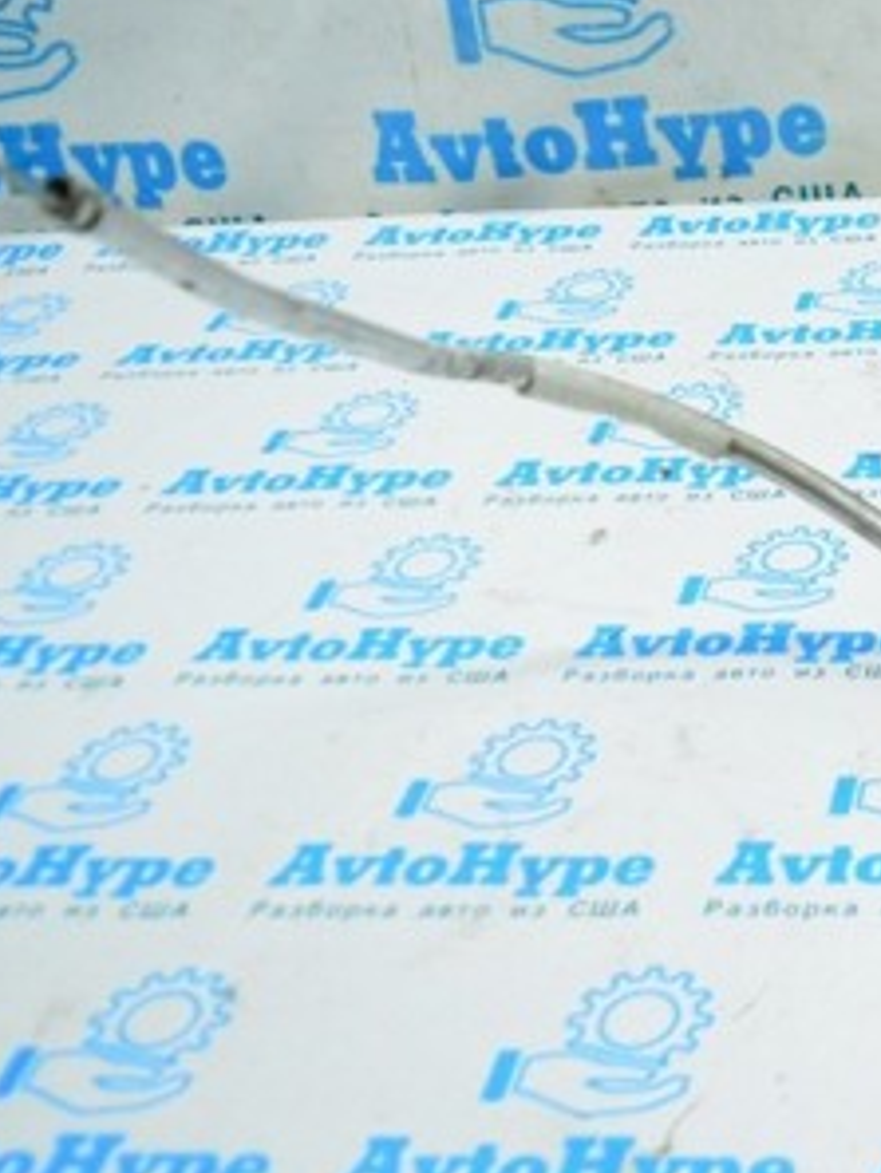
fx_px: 2102
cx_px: 1047
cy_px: 452
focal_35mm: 62
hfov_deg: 22.0
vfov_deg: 31.1
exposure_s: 1/800
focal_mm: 20
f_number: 4
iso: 6400
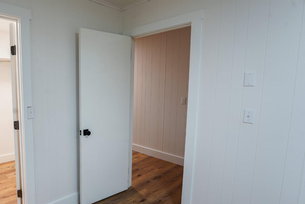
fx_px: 186
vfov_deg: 57.1
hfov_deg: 73.7
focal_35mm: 22
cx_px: 81
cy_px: 113
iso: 100
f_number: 8
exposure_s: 1/2.5
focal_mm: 14
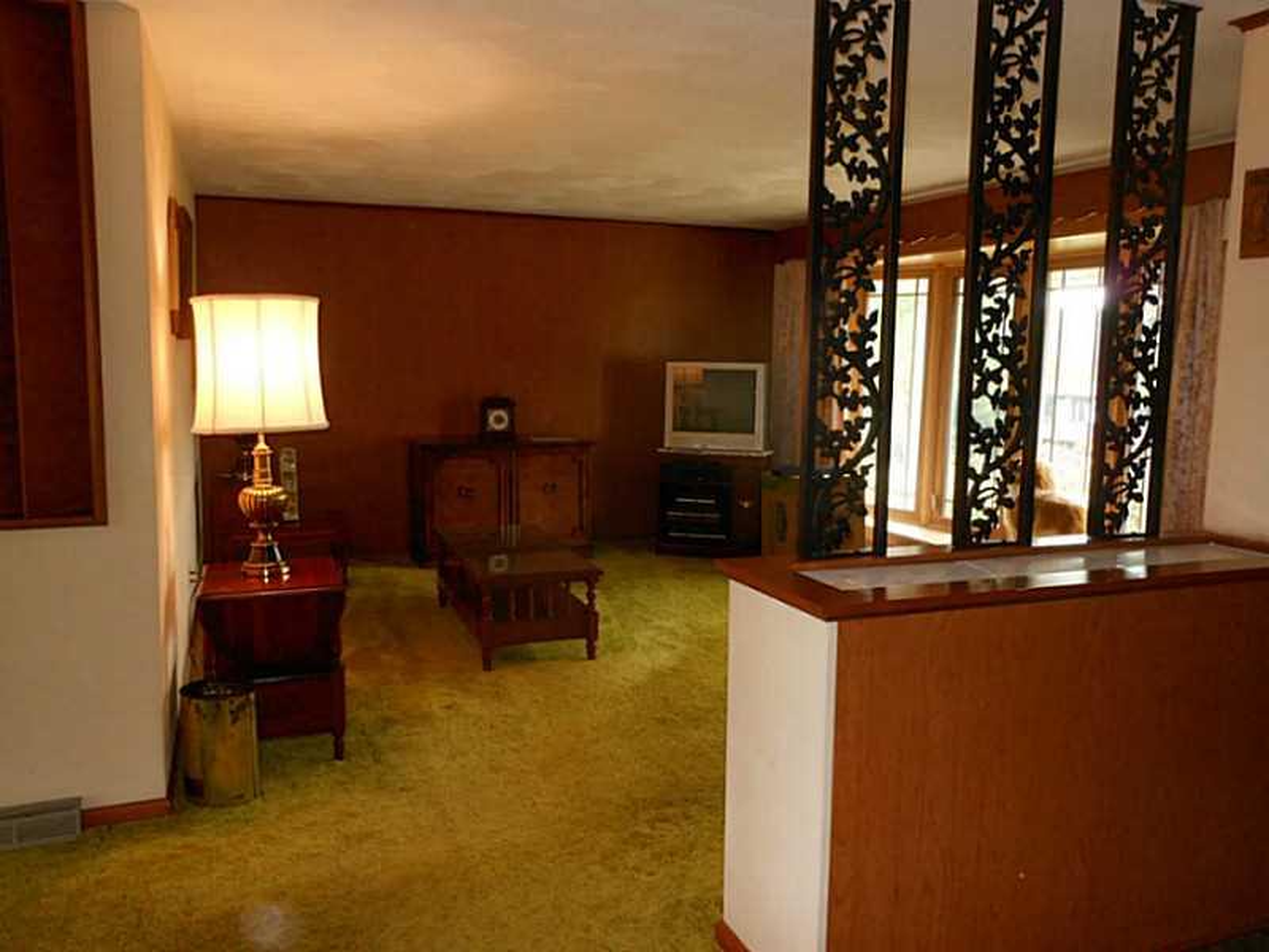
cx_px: 634
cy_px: 476
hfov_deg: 63.4
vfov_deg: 49.7
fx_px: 1026
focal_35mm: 28
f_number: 3.7
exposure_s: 1/25
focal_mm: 5
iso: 250
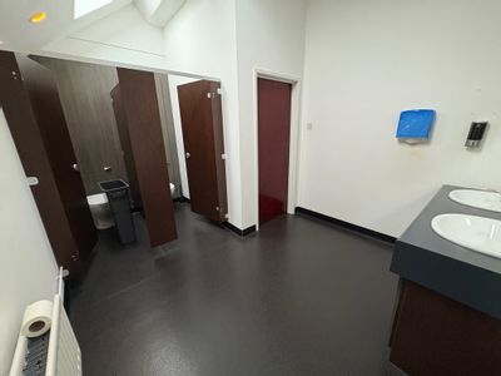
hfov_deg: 102.1
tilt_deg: -16.5
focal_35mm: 14
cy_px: 188
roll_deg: +1.3
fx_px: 203
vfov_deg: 85.7
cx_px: 250
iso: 320
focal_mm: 2.22
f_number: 2.2
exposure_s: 1/50
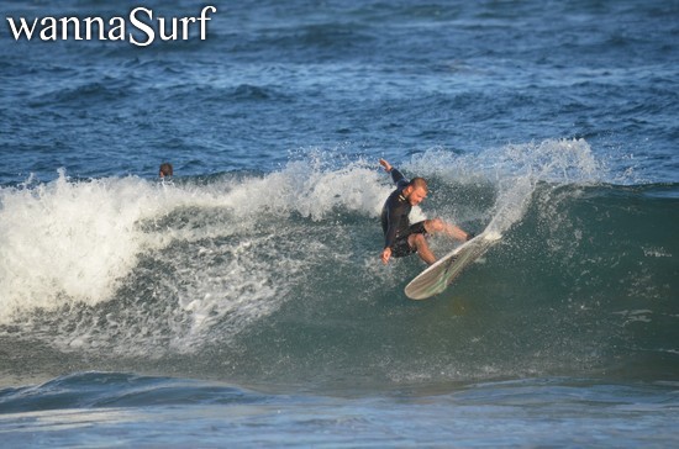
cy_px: 224
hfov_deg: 5.1
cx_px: 340
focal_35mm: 405
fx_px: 7621
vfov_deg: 3.4
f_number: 7.1
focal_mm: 270
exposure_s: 1/2000
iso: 400
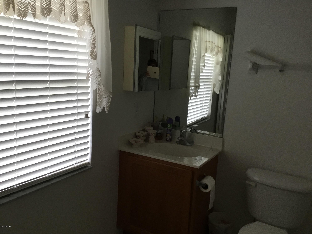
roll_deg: -4.1
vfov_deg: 45.4
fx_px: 279
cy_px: 117
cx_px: 156
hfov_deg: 58.4
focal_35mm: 31
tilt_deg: -7.9
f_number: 2.4
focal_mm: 3.3
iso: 25
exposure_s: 1/30
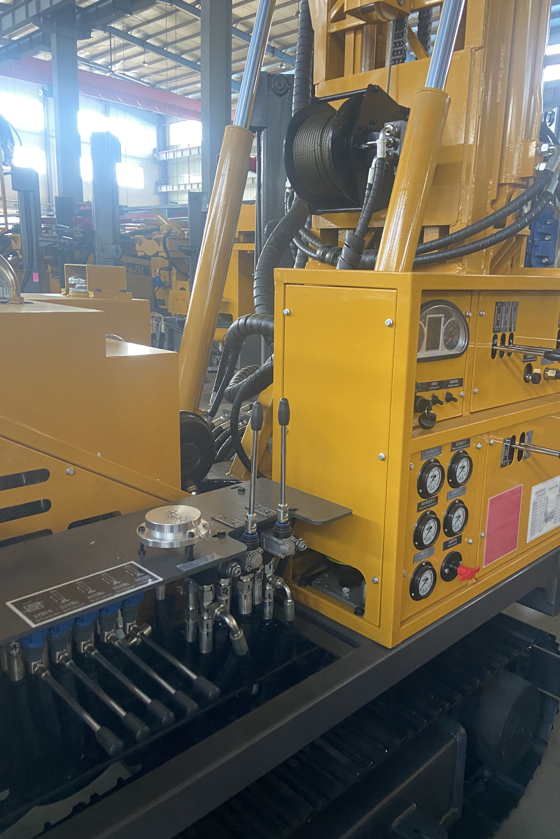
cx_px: 317
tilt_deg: -12.9
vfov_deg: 65.5
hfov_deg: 46.3
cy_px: 420
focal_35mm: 28
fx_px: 653
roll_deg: -1.2
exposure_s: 1/60
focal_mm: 4.25
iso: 160
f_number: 1.8
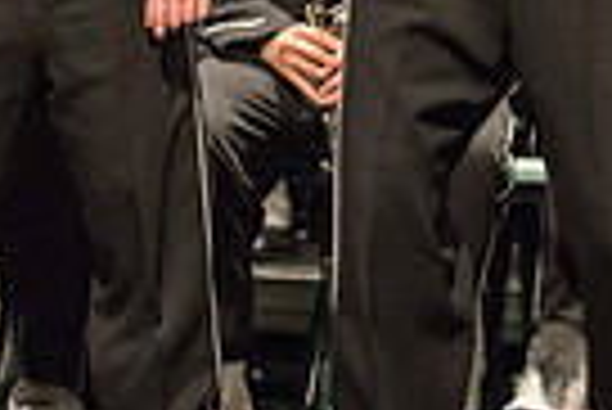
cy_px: -255
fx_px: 21732
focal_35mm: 1277
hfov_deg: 1.6
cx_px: 171
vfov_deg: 1.1
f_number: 2.8
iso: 4000
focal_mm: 300
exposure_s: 1/500
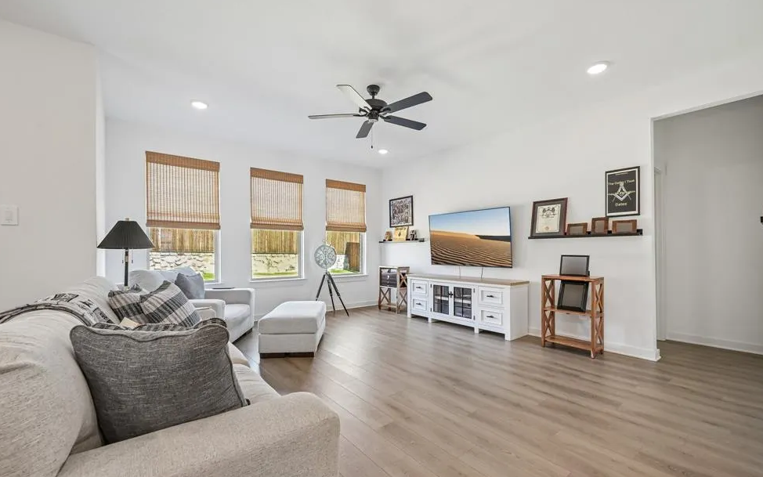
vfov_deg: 74.7
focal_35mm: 15
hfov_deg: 101.5
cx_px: 385
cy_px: 251
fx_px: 312
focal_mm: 14
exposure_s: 1/15
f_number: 9
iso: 250
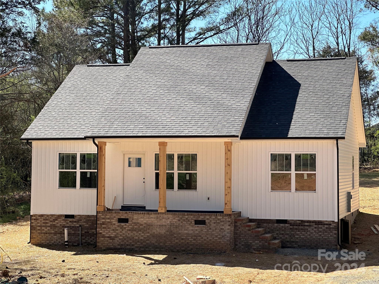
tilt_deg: +2.4
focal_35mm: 77
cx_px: 190
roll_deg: +0.9
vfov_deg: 19.1
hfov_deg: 25.3
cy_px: 142
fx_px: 843
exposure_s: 1/407
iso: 32
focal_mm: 9
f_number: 2.8
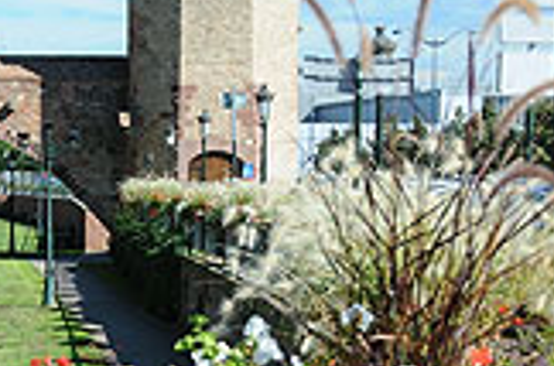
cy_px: 214
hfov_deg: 17.0
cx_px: -44
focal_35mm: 117
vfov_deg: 11.6
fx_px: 1795
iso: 200
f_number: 6.3
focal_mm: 28
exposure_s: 1/160
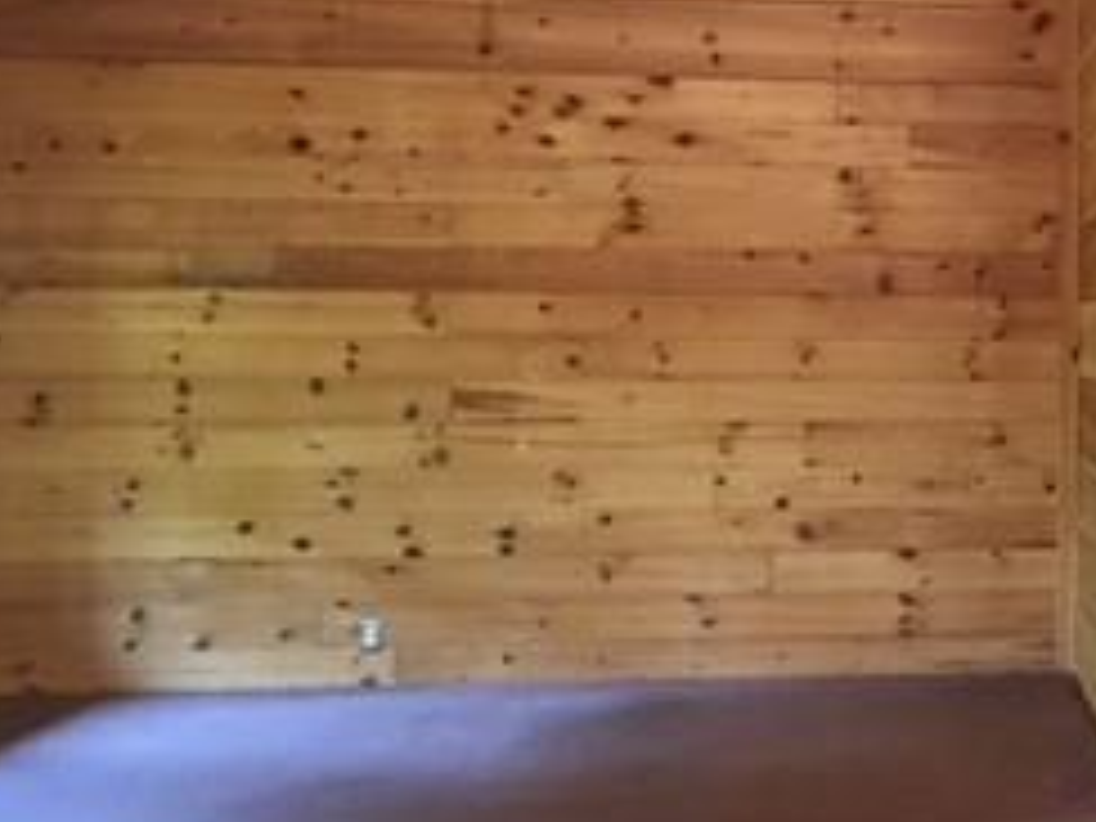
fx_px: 2406
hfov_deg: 23.4
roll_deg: -1.3
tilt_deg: +1.1
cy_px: 377
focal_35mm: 76
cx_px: 1330
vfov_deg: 19.4
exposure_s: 1/4
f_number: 2.2
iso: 50
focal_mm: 4.15
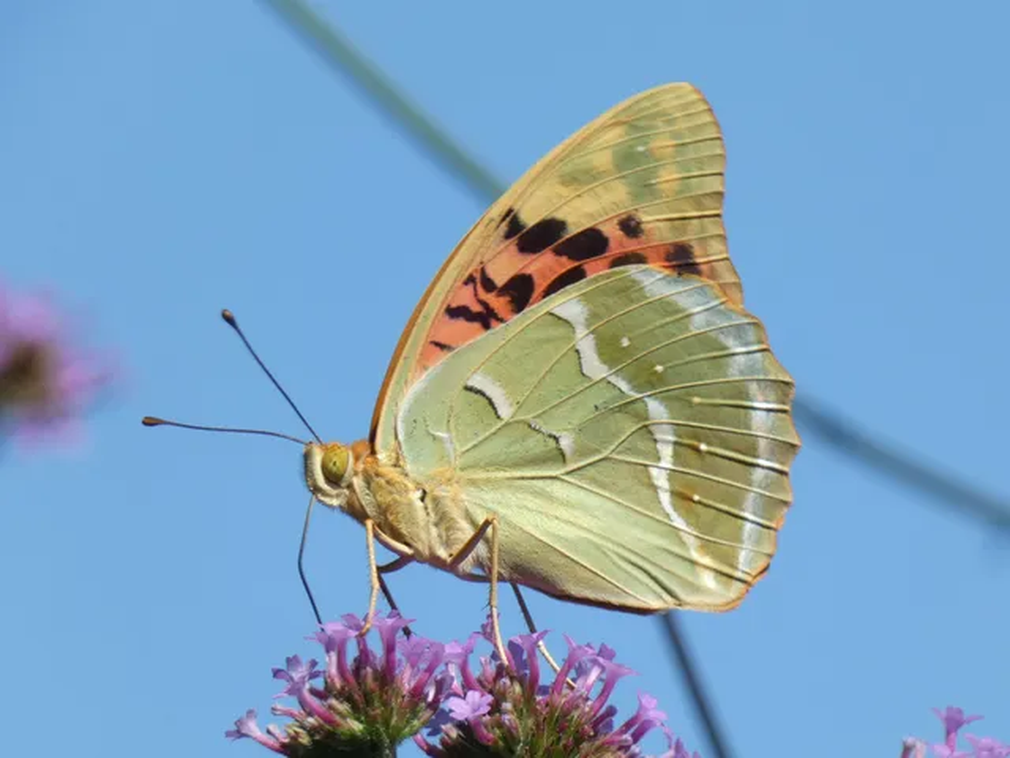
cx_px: 505
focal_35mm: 484
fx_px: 14122
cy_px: 379
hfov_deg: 4.1
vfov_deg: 3.1
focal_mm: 86.7
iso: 80
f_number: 5.6
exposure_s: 1/250
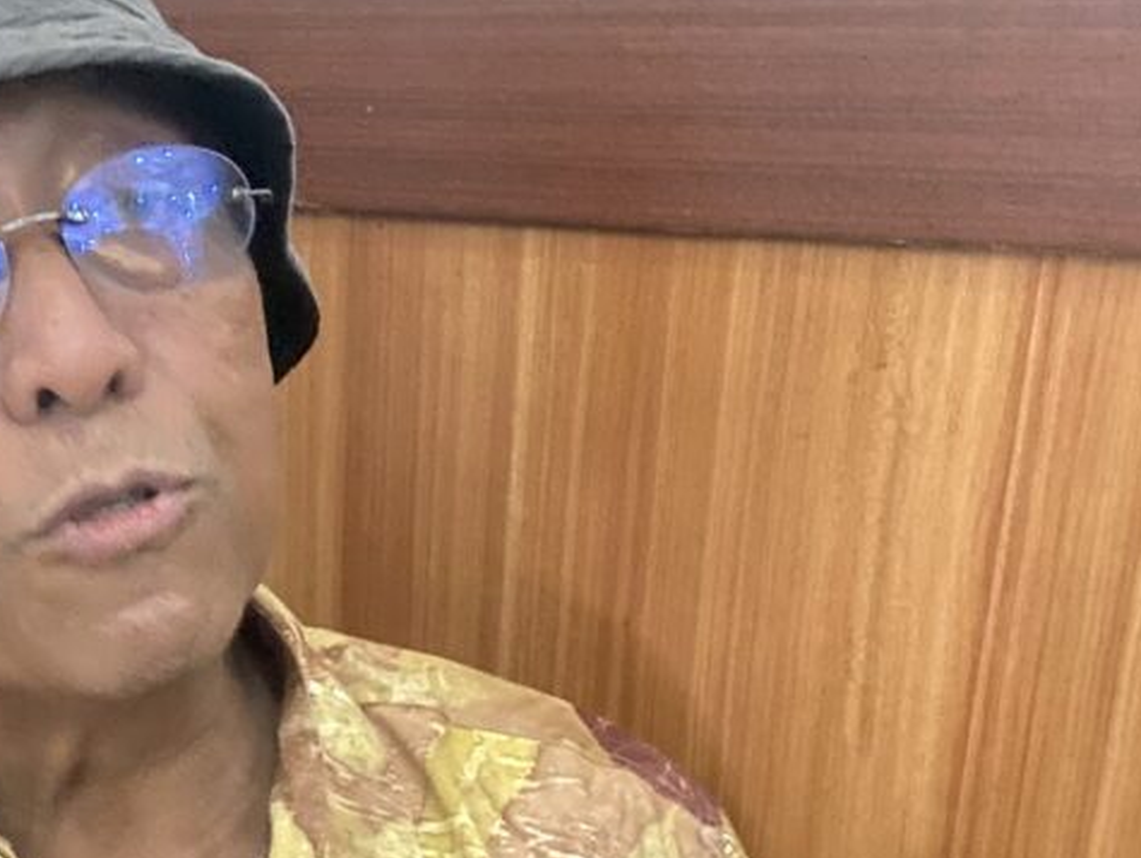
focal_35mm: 56
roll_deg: -0.6
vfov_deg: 25.6
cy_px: 719
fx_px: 1847
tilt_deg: -21.8
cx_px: 195
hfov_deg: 33.1
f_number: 1.8
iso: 1250
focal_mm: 4.25
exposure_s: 1/20
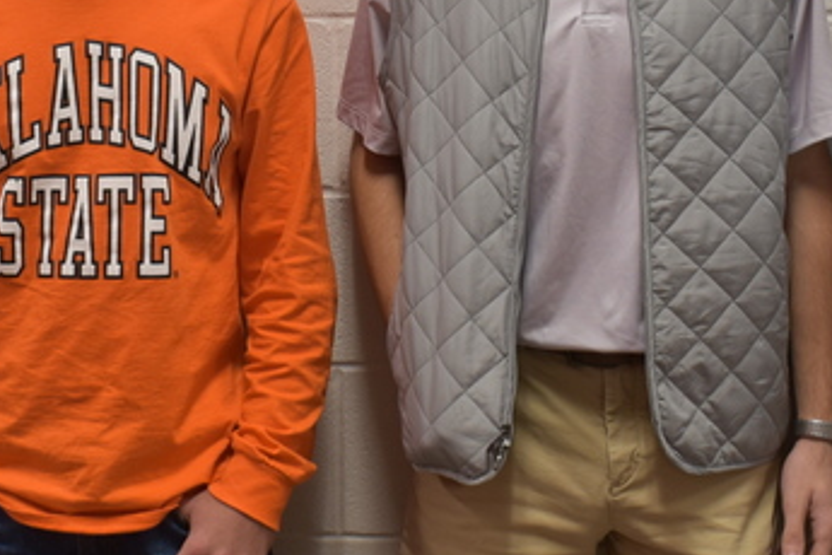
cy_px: 151
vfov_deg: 15.3
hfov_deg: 22.8
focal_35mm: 89
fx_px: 2057
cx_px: 311
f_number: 3.8
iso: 400
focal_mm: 20
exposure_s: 1/40
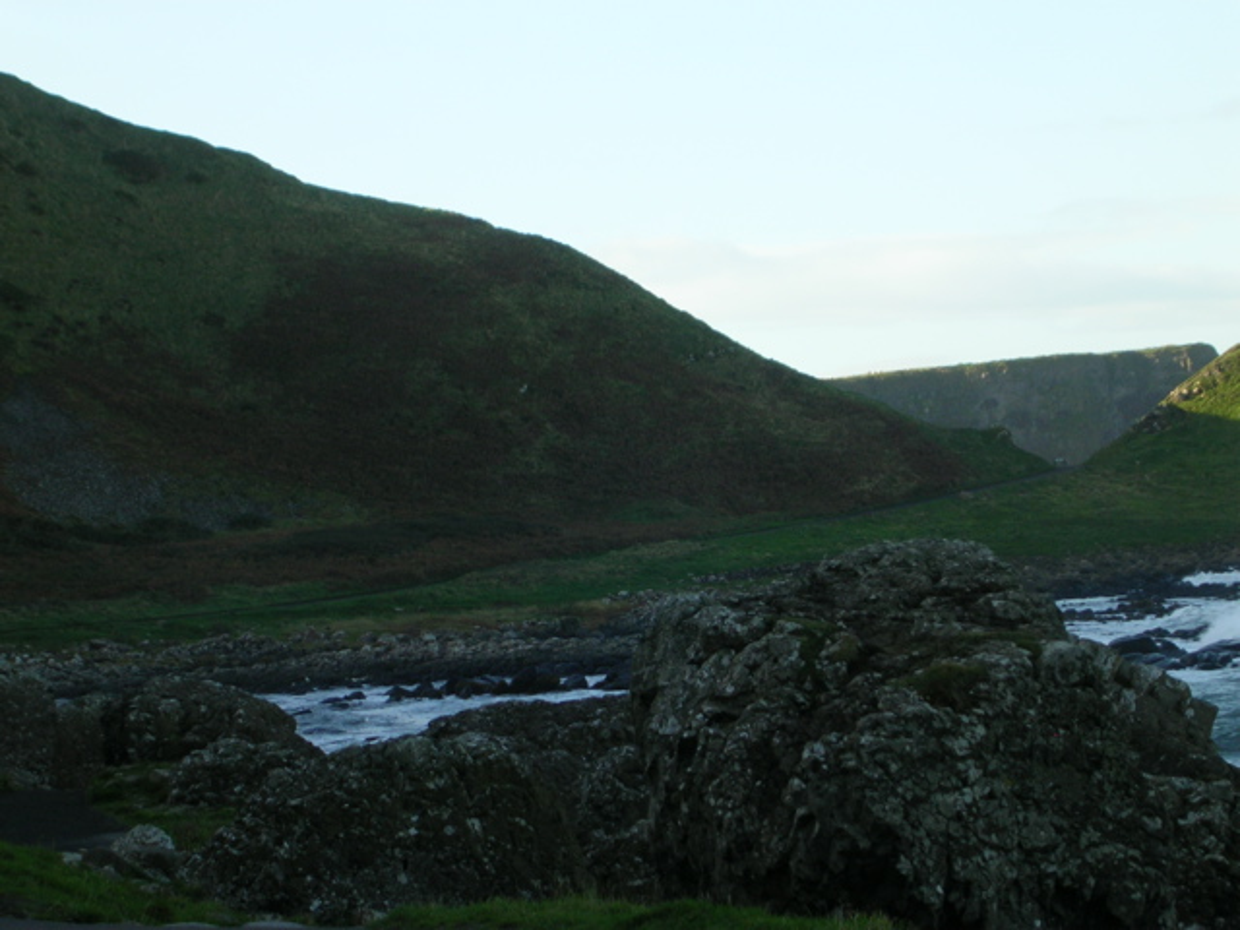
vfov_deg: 12.9
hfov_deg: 17.1
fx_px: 4119
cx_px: 620
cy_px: 465
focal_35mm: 115
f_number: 4.9
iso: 50
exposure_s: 1/140
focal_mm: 17.4
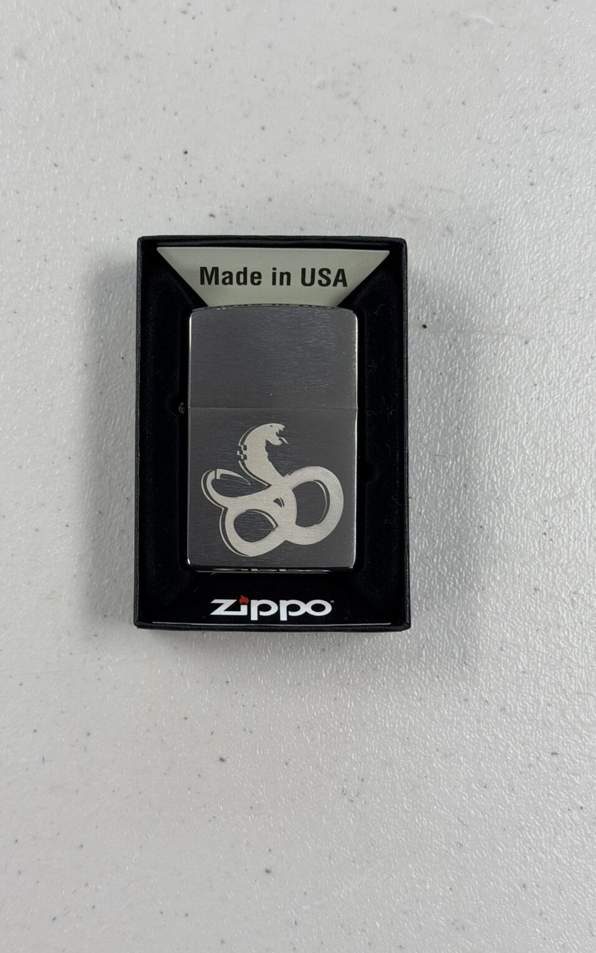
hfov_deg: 25.3
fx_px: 1325
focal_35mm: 51
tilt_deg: -84.3
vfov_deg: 39.6
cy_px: 476
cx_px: 269
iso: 80
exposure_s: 1/121
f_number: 1.78
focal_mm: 6.76
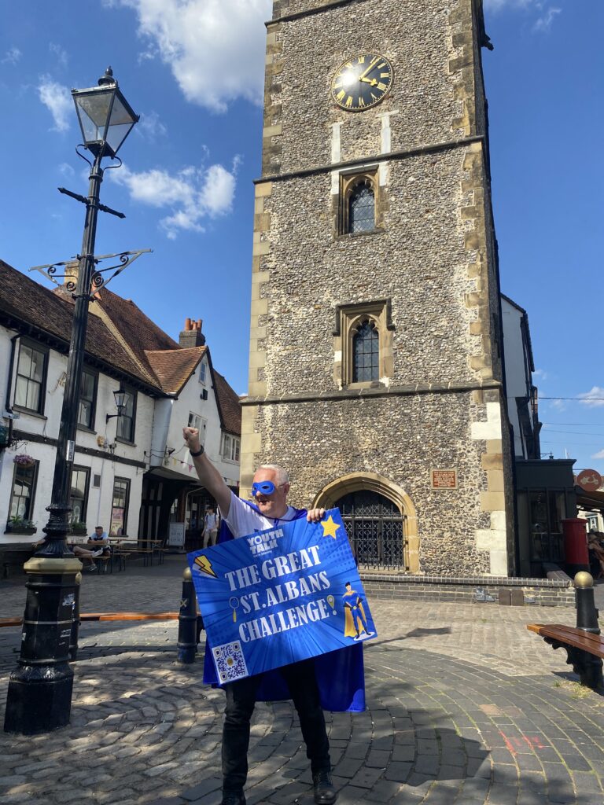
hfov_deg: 53.1
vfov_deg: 67.3
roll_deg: -0.5
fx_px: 605
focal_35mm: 26
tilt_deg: +12.8
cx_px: 302
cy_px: 402
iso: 32
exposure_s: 1/2358
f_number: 1.8
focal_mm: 4.25
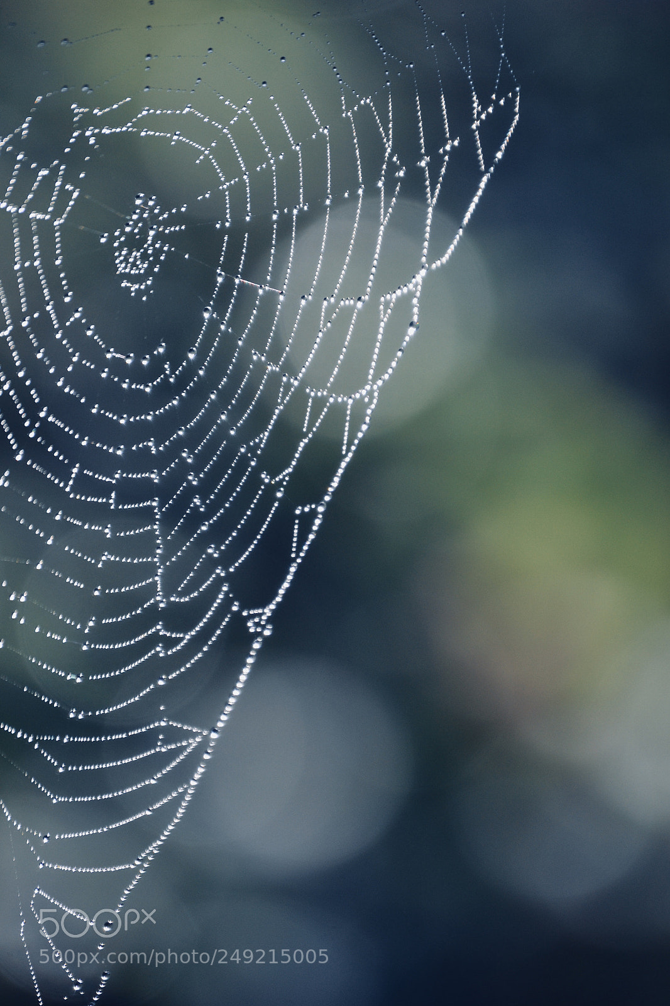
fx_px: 8378
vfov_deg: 6.9
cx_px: 335
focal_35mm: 300
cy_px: 503
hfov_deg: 4.6
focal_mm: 200
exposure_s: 1/800
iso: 400
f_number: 5.6
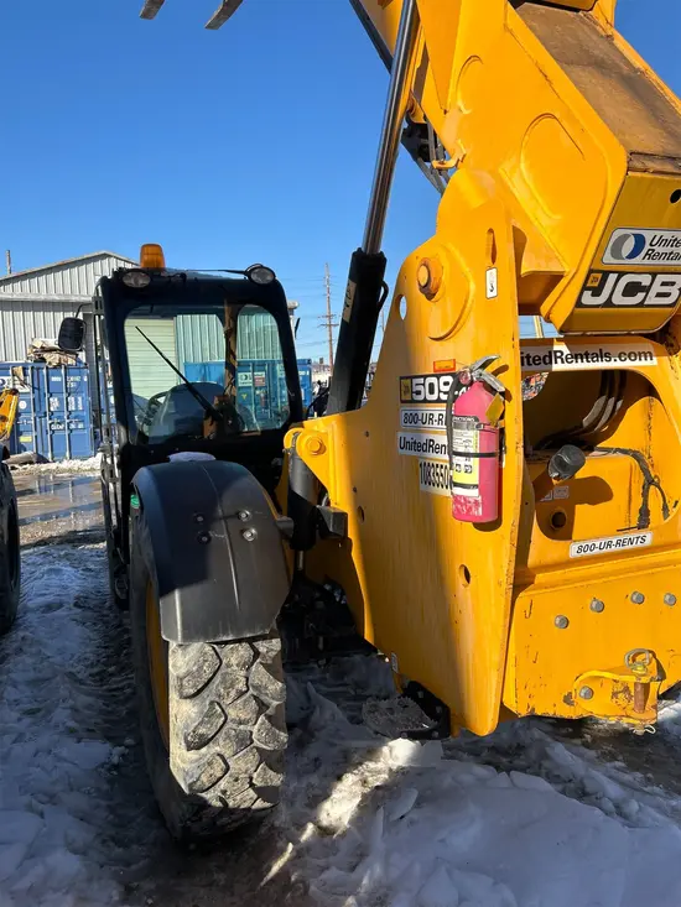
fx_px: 682
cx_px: 340
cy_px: 454
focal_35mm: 26
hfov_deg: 53.1
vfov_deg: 67.3
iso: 50
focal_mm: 5.7
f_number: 1.5
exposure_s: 1/3704
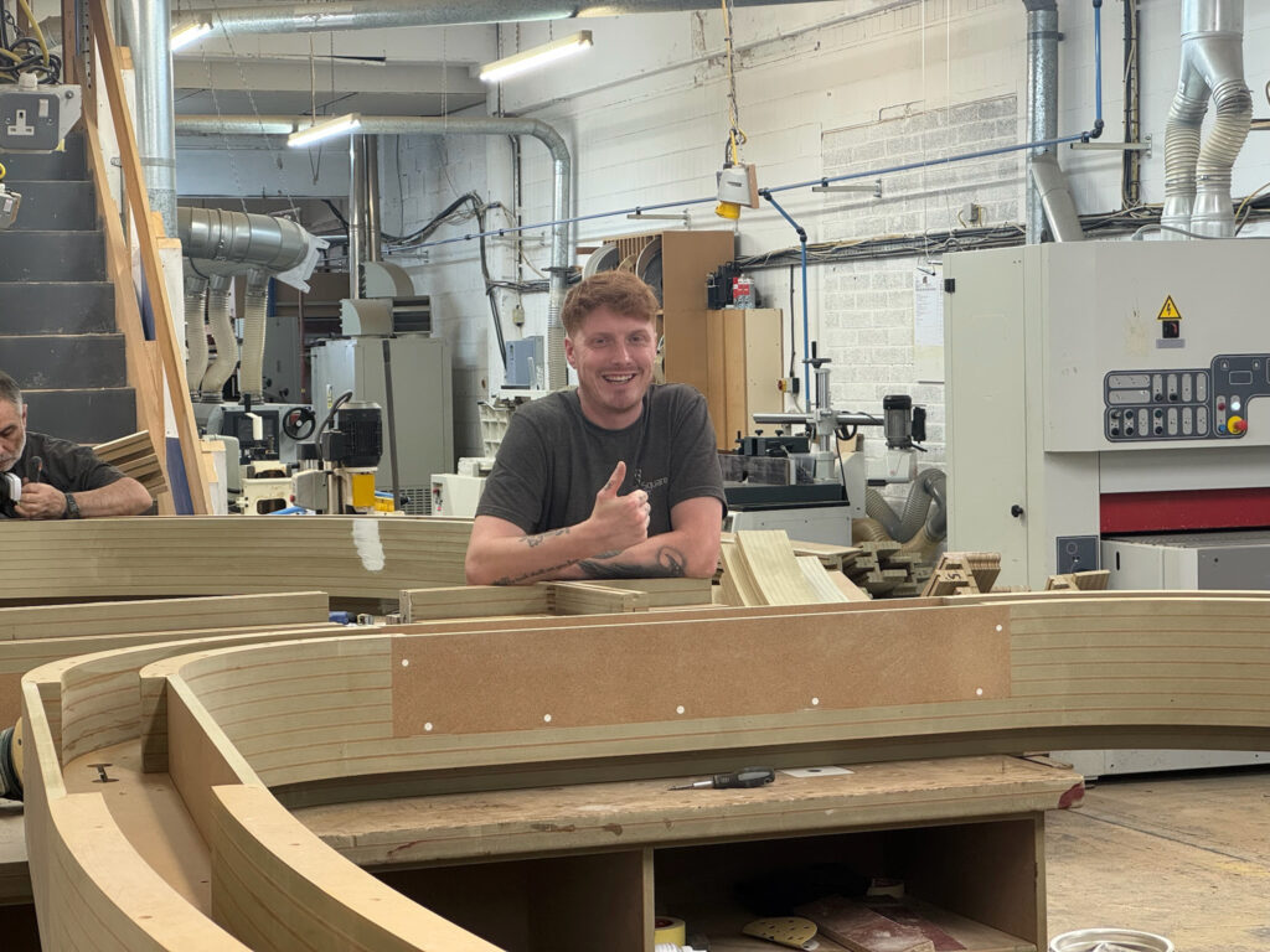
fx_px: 2825
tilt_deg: -2.0
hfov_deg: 25.3
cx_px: 635
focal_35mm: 77
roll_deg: +1.2
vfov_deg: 19.1
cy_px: 476
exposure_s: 1/50
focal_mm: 9
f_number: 2.8
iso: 160
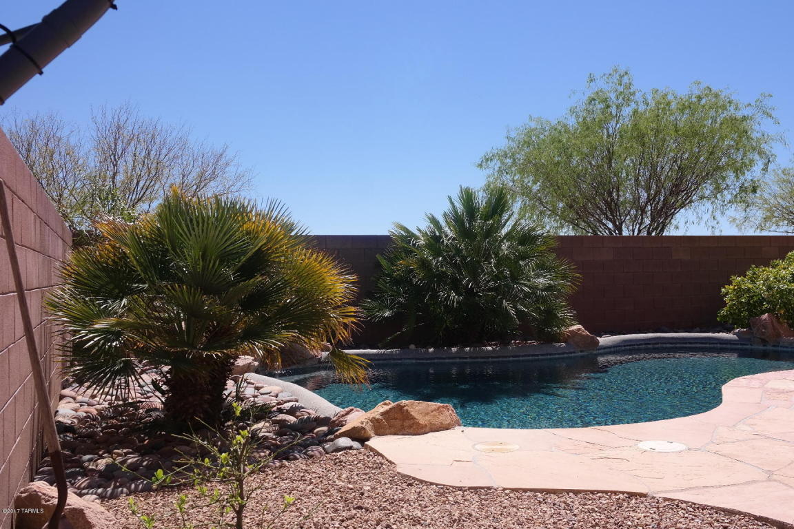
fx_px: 728
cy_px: 264
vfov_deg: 40.0
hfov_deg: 57.2
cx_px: 397
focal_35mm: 33
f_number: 7.1
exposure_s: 1/320
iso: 100
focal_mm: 22
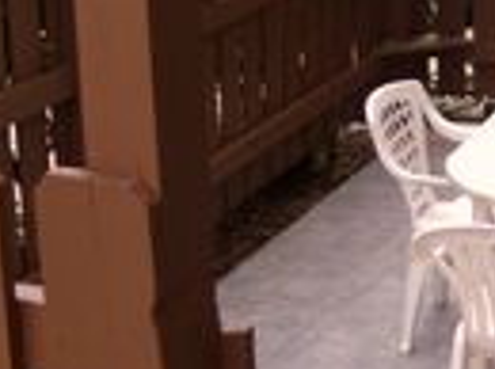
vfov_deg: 13.9
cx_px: 624
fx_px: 1456
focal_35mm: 102
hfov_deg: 18.1
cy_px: -122
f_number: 3.6
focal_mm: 6.4
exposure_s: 1/60
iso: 125
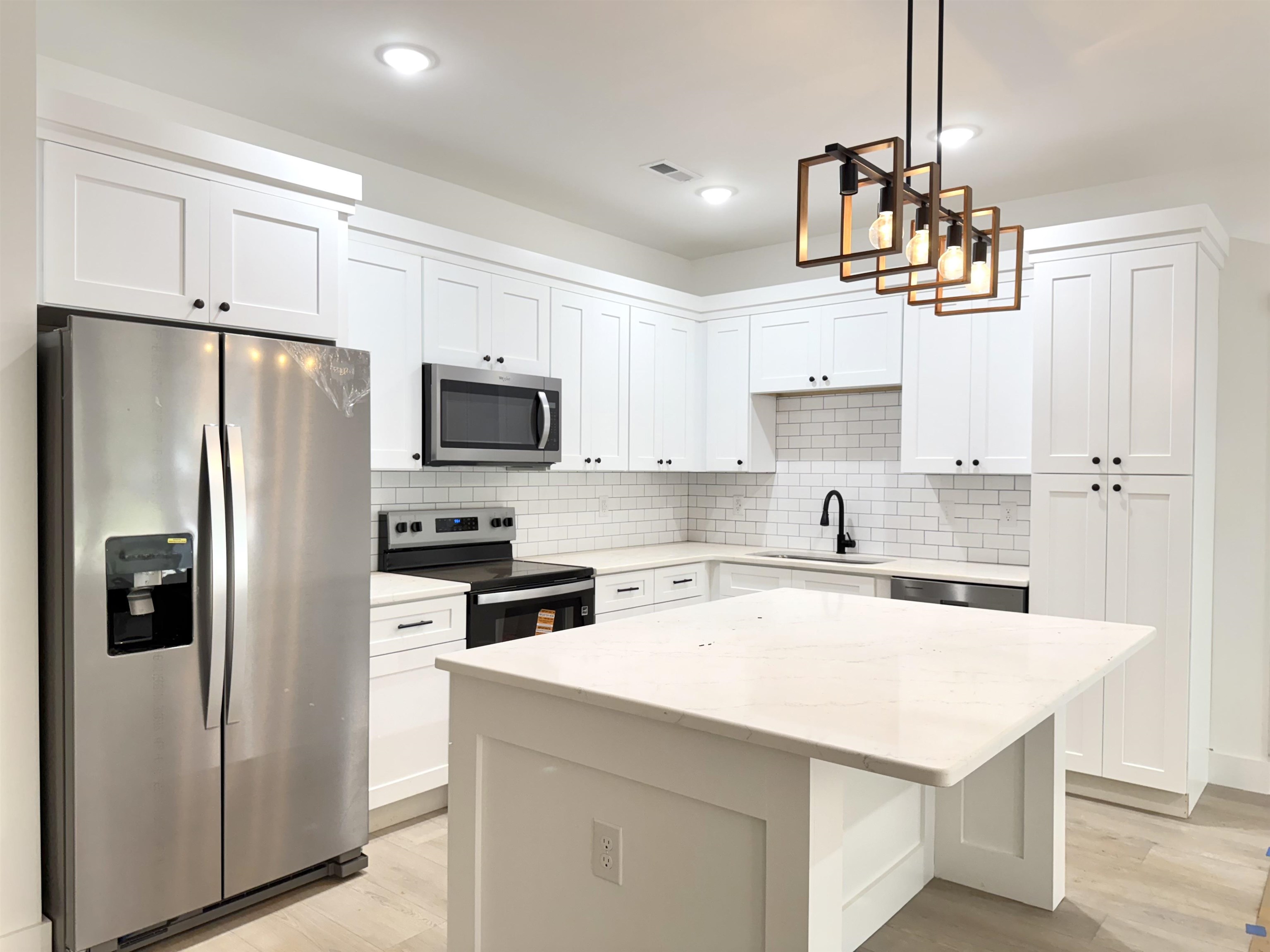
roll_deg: -0.1
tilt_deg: -0.5
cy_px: 476
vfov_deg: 56.8
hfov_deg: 71.6
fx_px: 881
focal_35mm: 24
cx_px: 635
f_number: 1.78
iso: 160
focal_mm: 6.76
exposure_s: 1/120
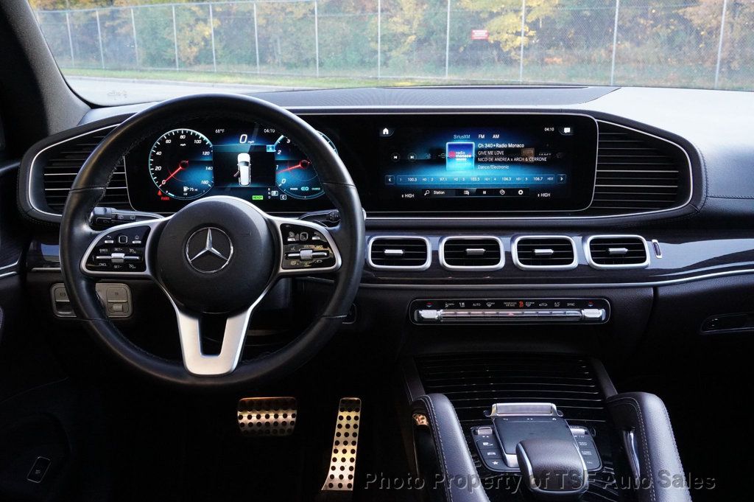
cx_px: 377
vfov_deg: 36.8
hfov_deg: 53.2
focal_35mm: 36
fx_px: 753
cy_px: 251
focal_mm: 24
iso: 6400
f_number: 9
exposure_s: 1/250
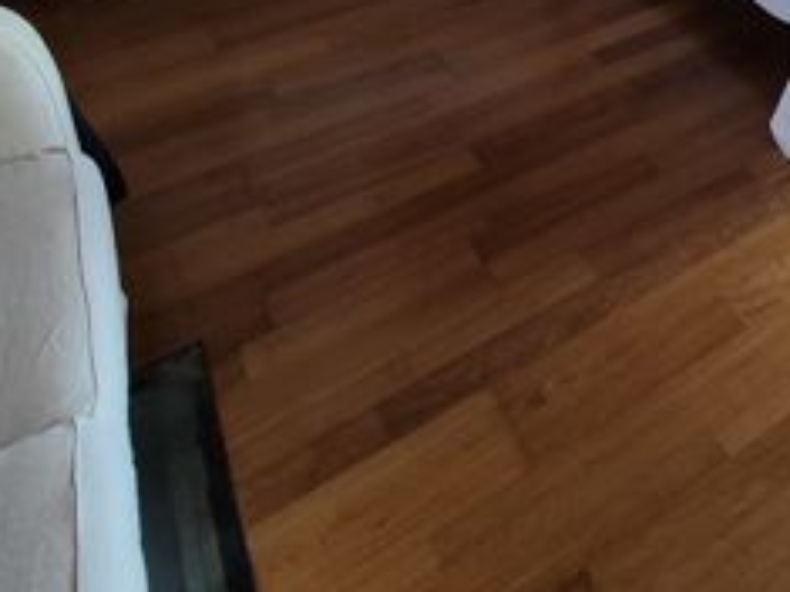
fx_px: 890
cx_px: 903
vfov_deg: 28.8
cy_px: -209
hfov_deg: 38.2
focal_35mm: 39
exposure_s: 1/50
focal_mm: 1.74
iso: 200
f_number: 2.2
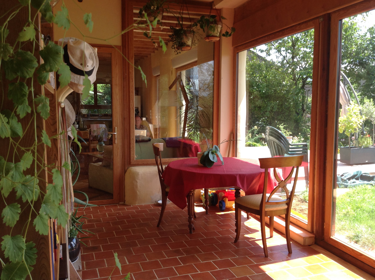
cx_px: 188
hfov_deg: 52.7
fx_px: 379
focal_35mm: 35
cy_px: 140
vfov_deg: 40.6
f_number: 2.4
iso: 50
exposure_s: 1/222
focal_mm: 4.28
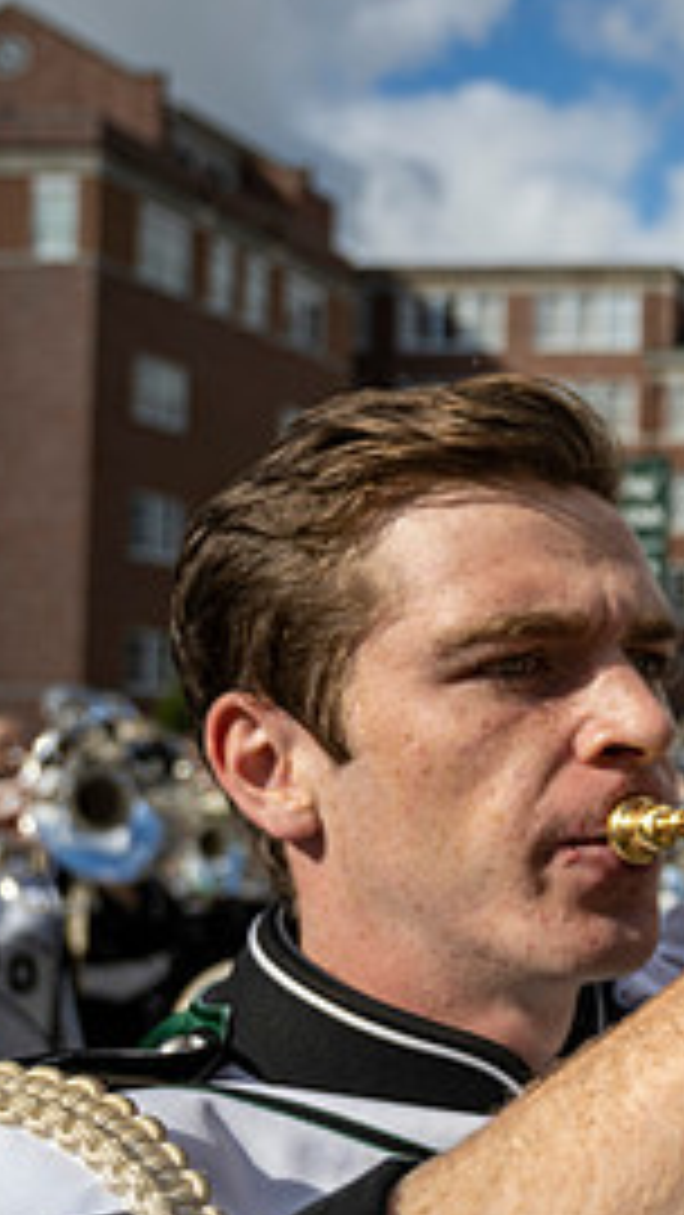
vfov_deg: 38.5
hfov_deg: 18.3
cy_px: 668
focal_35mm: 54
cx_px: 1166
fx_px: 1740
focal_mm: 24
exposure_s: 1/1000
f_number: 4
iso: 100
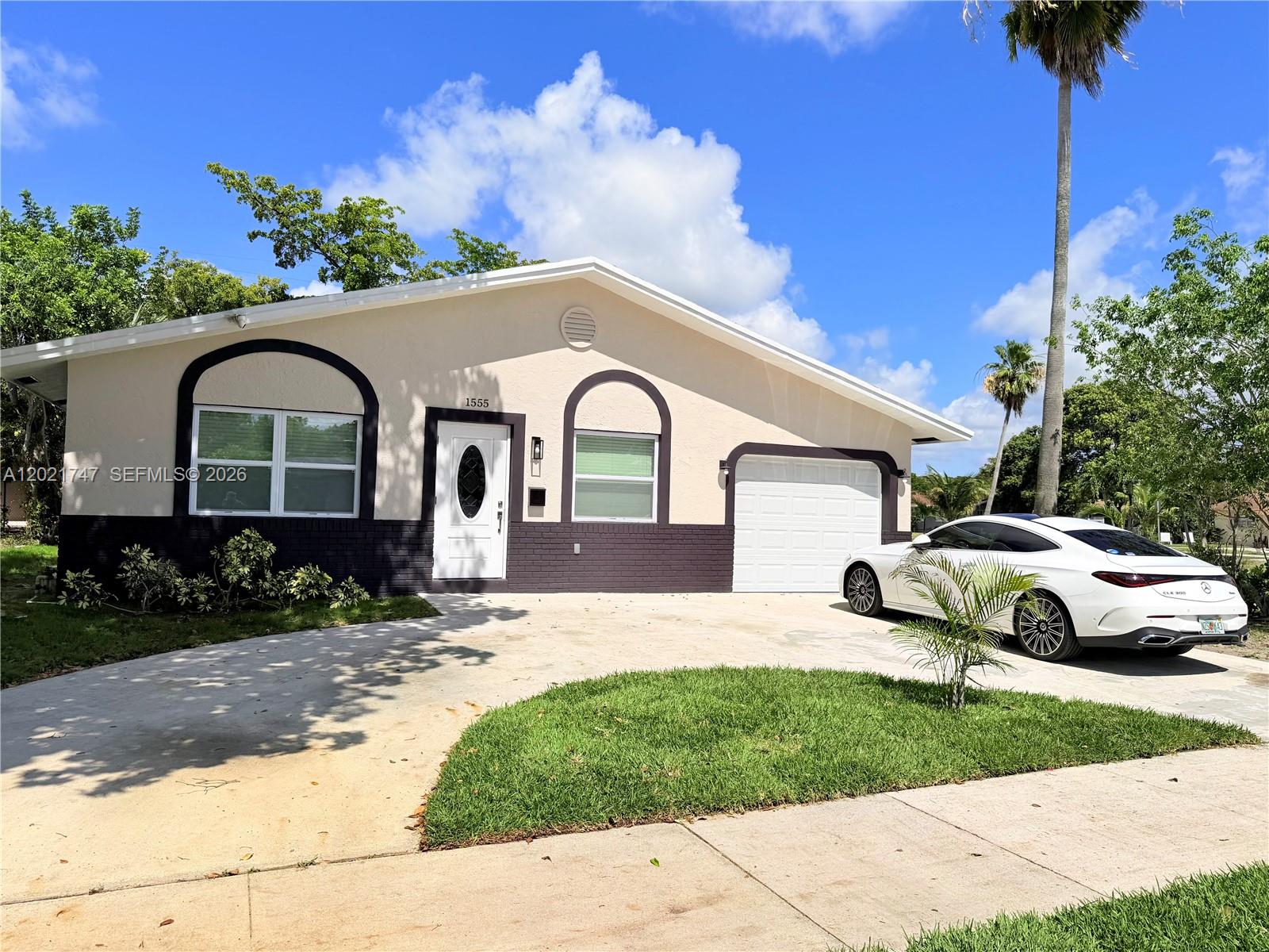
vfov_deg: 56.8
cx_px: 634
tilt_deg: +2.8
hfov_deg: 71.6
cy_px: 476
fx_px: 880
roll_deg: -1.3
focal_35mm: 24
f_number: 1.78
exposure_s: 1/10309
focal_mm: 6.76
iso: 80
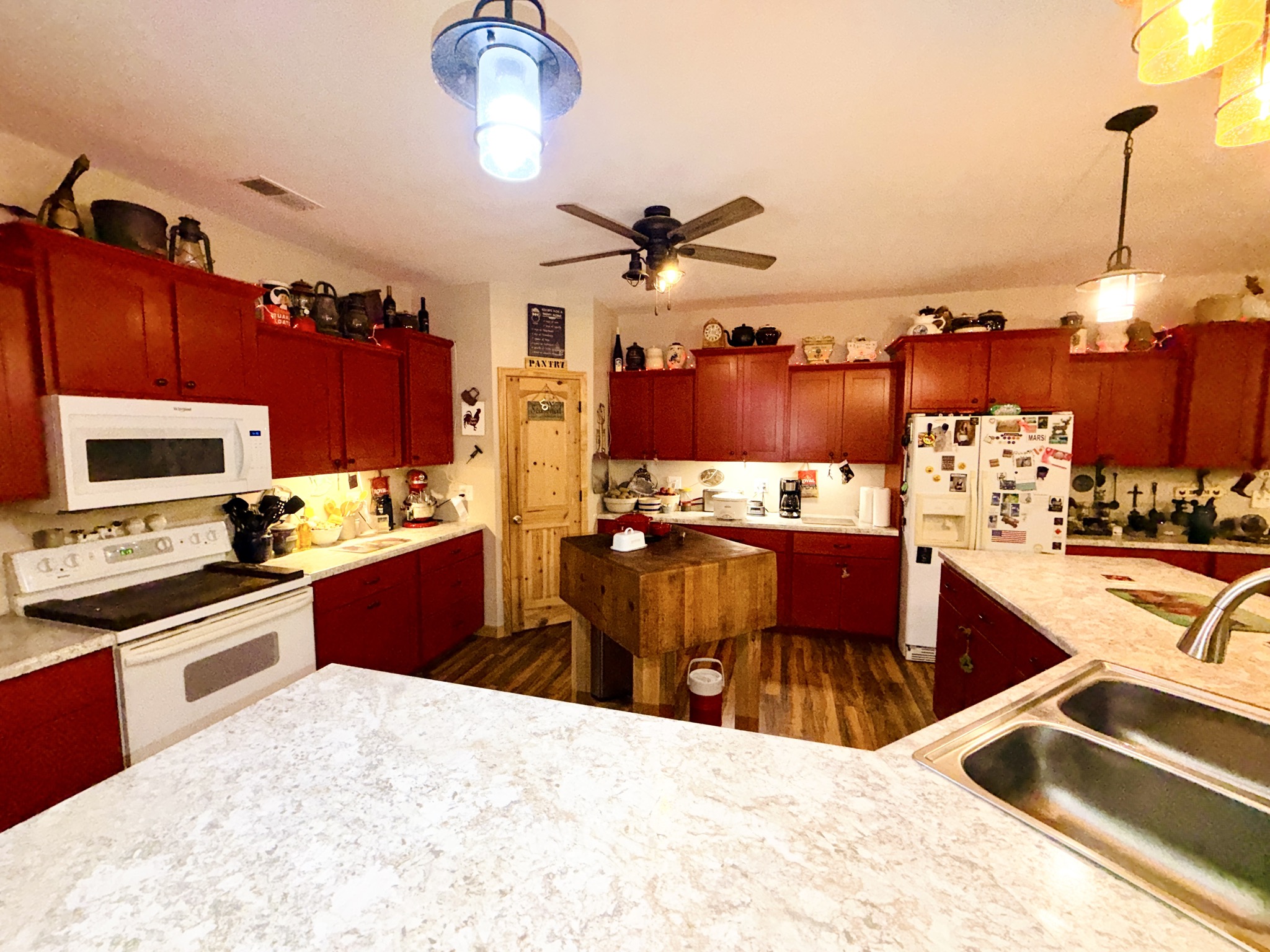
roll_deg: -0.5
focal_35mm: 14
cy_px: 476
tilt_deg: -5.1
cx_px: 635
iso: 125
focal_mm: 2.22
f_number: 2.2
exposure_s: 1/60
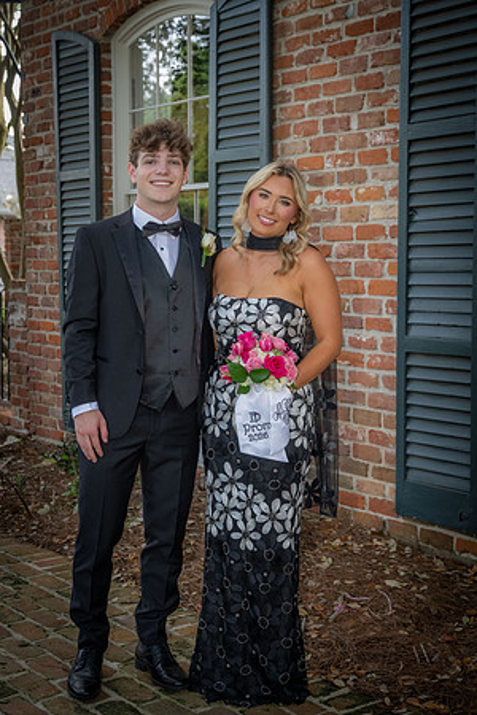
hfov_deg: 26.0
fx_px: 1033
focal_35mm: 52
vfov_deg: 38.2
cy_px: 358
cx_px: 238
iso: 1600
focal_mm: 52
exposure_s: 1/125
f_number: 6.3
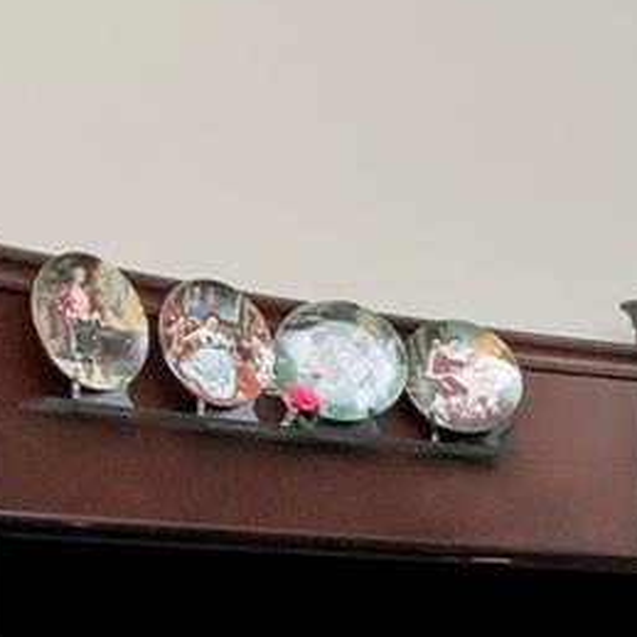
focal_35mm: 87
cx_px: 1281
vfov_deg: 19.1
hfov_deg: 15.7
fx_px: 1803
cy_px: 726
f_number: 9
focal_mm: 11
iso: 1000
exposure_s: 1/160
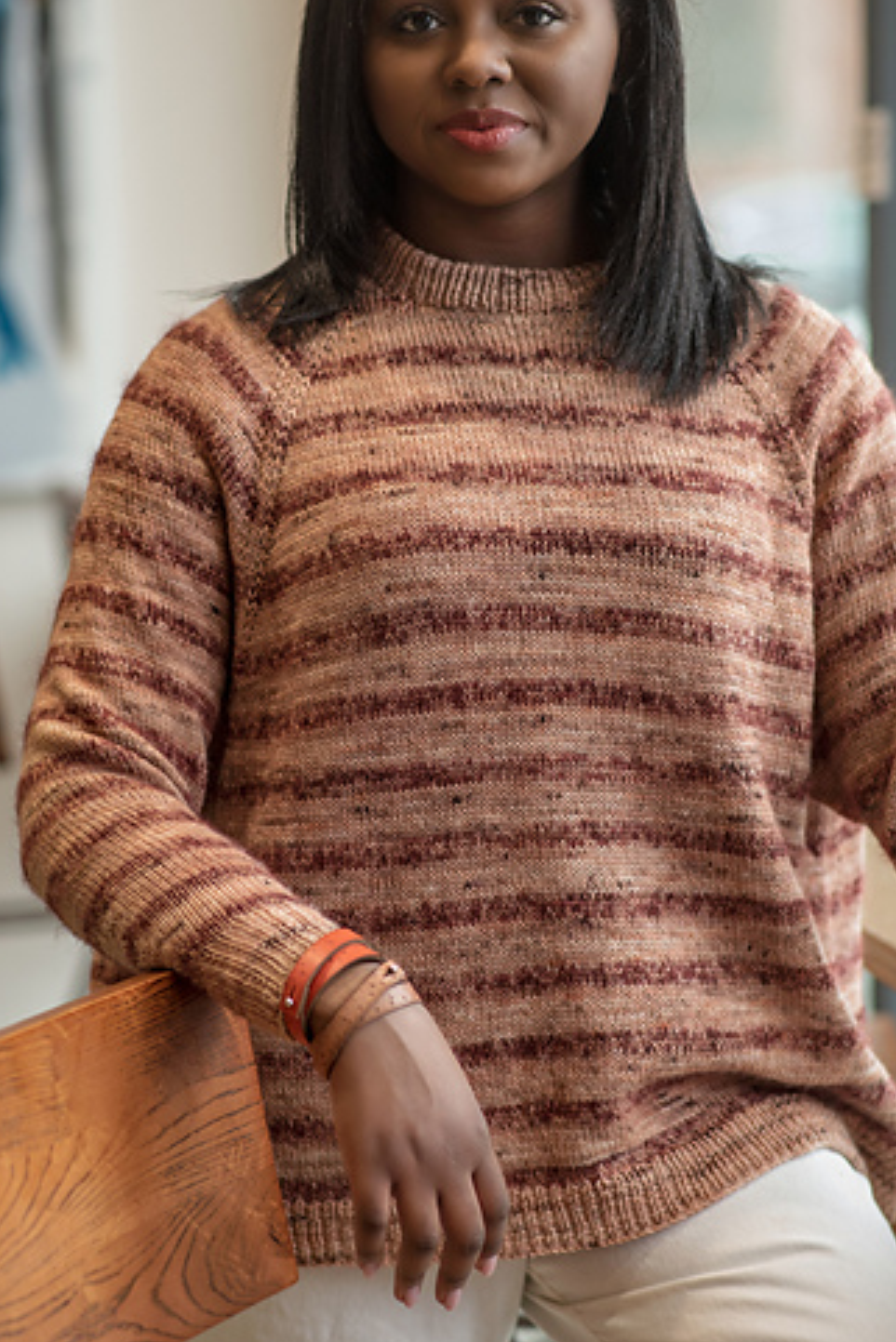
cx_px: 423
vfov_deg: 18.1
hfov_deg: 12.1
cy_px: 692
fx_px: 4215
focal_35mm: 113
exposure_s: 1/125
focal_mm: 85
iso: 640
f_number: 2.8
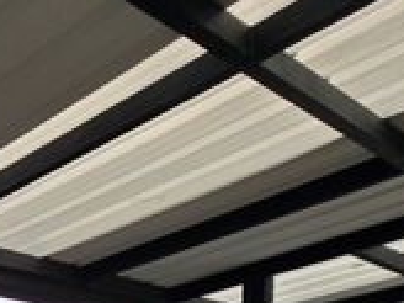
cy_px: 517
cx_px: -235
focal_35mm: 53
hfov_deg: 25.1
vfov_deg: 20.8
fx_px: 619
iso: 50
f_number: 2.2
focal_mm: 2.2
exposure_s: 1/1418
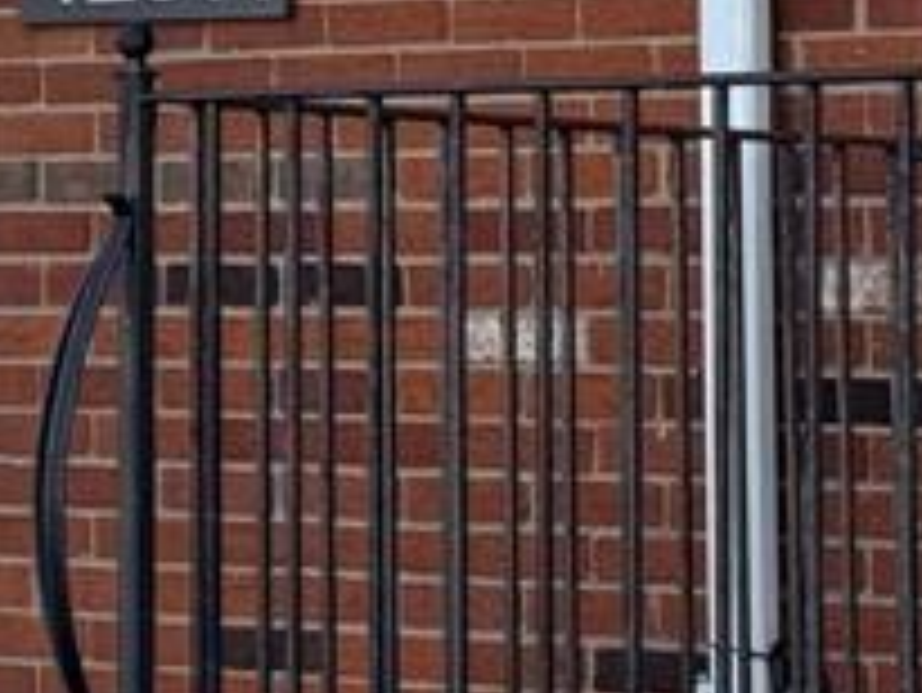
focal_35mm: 240
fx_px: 6396
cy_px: -198
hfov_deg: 8.1
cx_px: -481
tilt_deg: +5.1
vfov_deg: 6.2
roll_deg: -1.0
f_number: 1.78
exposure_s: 1/975
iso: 100
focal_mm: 6.76
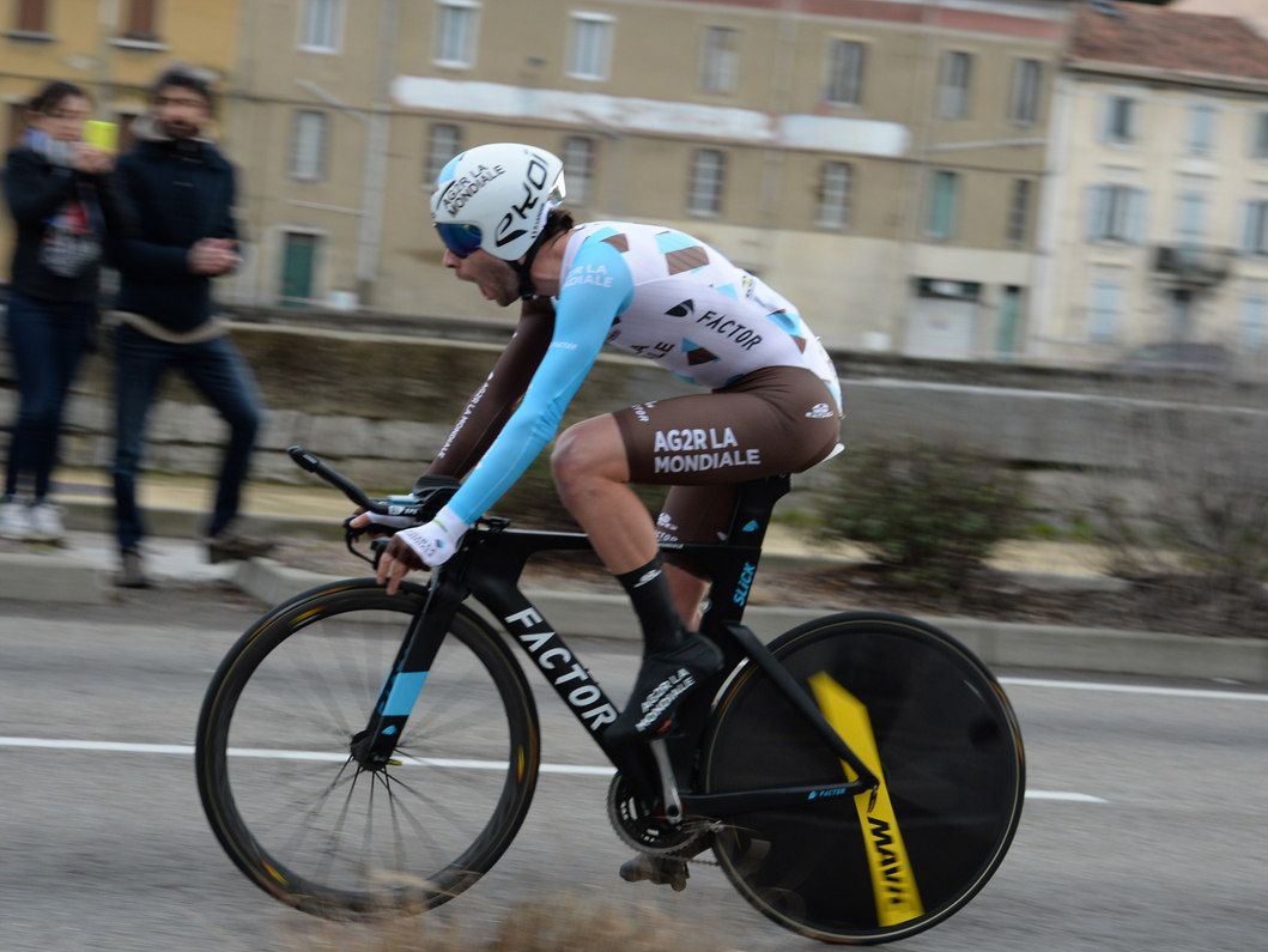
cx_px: 632
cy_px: 477
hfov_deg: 17.7
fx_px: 4067
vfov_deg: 13.3
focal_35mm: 111
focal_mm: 102
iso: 1000
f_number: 9
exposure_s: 1/320
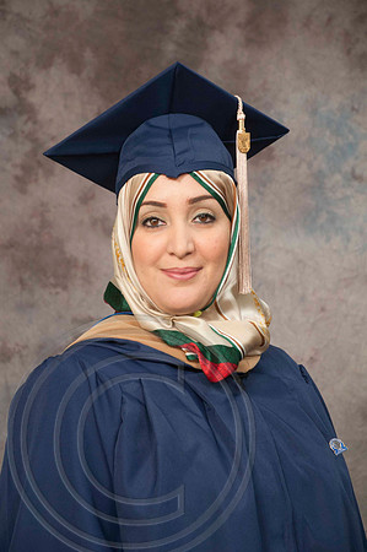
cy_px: 276
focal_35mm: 120
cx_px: 184
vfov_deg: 17.1
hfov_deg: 11.4
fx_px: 1839
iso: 200
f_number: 5.6
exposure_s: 1/100
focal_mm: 80
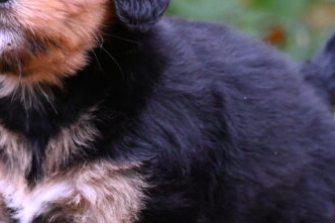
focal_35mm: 246
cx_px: 139
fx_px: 2284
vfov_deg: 5.6
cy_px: 141
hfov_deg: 8.4
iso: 3200
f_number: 4
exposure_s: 1/125
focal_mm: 53
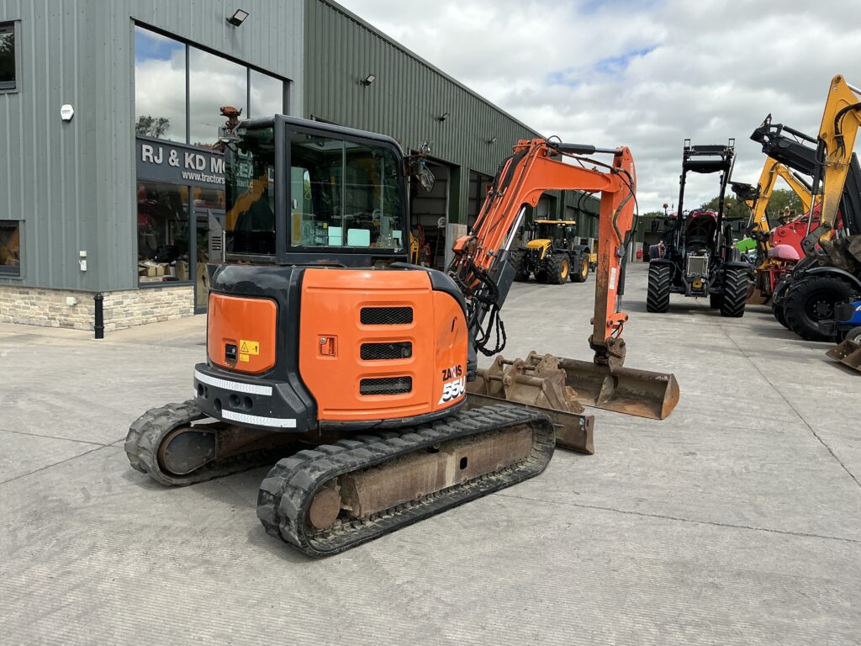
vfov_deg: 49.7
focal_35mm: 28
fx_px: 696
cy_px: 323
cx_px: 430
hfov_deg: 63.4
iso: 25
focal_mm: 3
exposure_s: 1/1279
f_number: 1.8
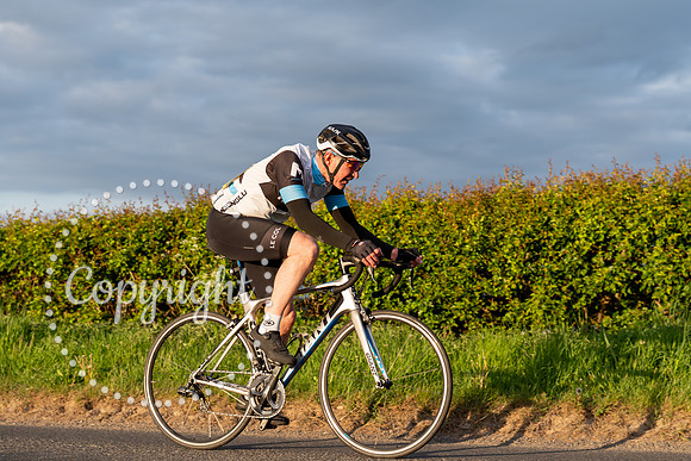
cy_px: 230
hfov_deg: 27.9
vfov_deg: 18.8
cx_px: 346
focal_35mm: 72
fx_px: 1391
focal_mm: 70
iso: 250
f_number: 4
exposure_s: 1/1000
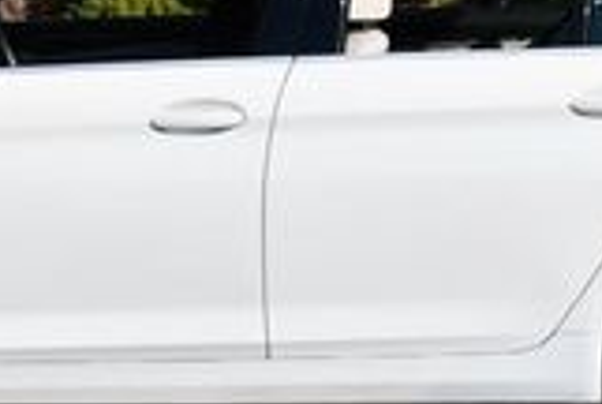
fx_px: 3200
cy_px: -127
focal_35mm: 191
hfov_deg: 10.7
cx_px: 172
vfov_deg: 7.1
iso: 100
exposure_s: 1/250
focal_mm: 24
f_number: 8
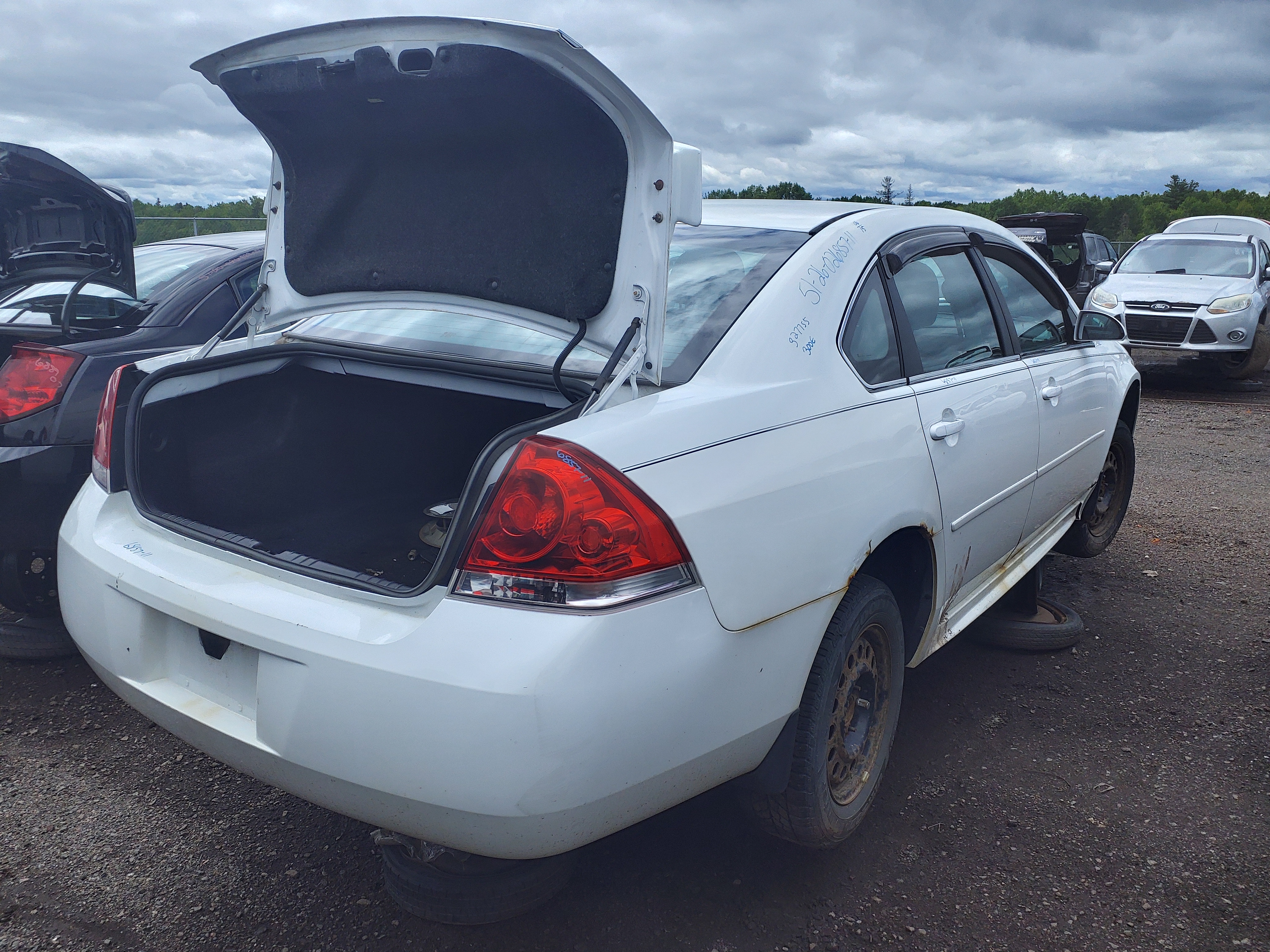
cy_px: 476
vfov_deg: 53.1
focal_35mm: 26
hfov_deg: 67.3
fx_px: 954
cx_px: 635
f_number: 1.9
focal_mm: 3.58
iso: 40
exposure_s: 1/1066
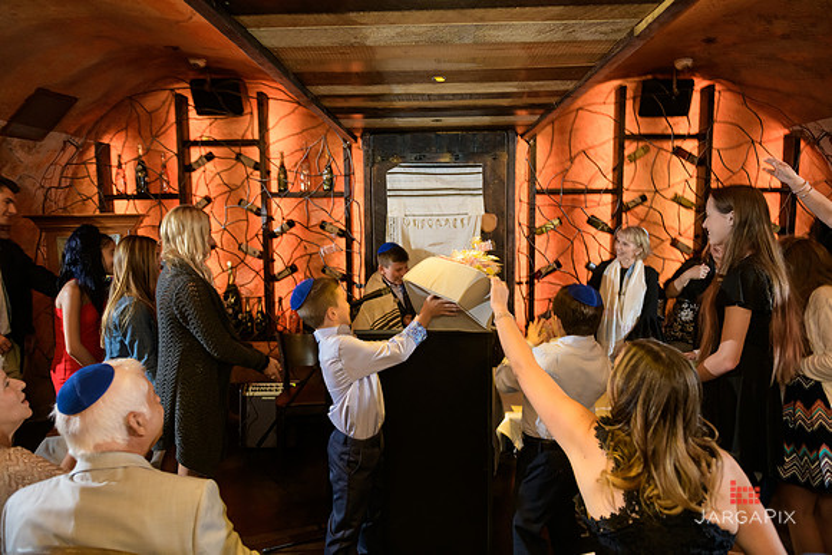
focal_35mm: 24
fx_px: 555
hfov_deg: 73.7
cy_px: 278
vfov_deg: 53.2
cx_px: 416
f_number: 3.2
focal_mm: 24
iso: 1600
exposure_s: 1/125
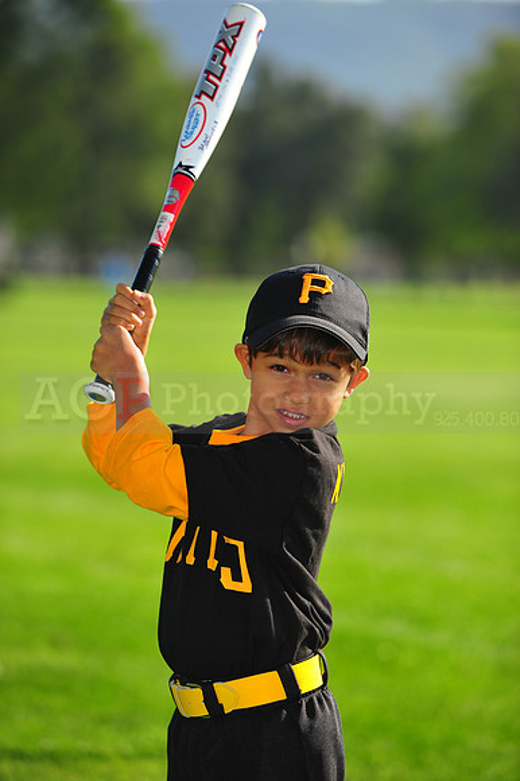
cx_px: 260
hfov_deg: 6.9
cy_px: 390
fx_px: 4338
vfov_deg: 10.3
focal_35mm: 200
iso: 200
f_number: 4
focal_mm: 200
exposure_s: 1/1250
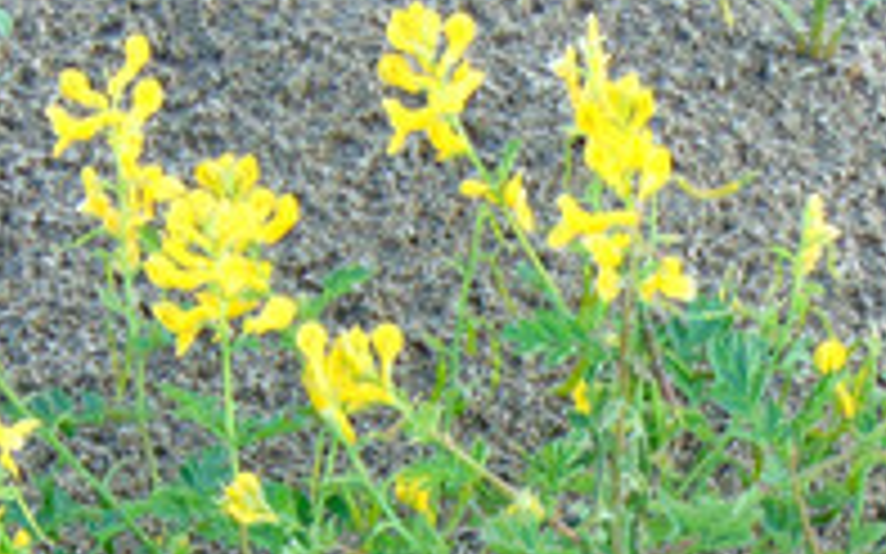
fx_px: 4152
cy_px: 793
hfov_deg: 12.2
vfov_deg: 7.5
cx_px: 450
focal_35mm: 172
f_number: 3.5
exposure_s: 1/40
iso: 80
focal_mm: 9
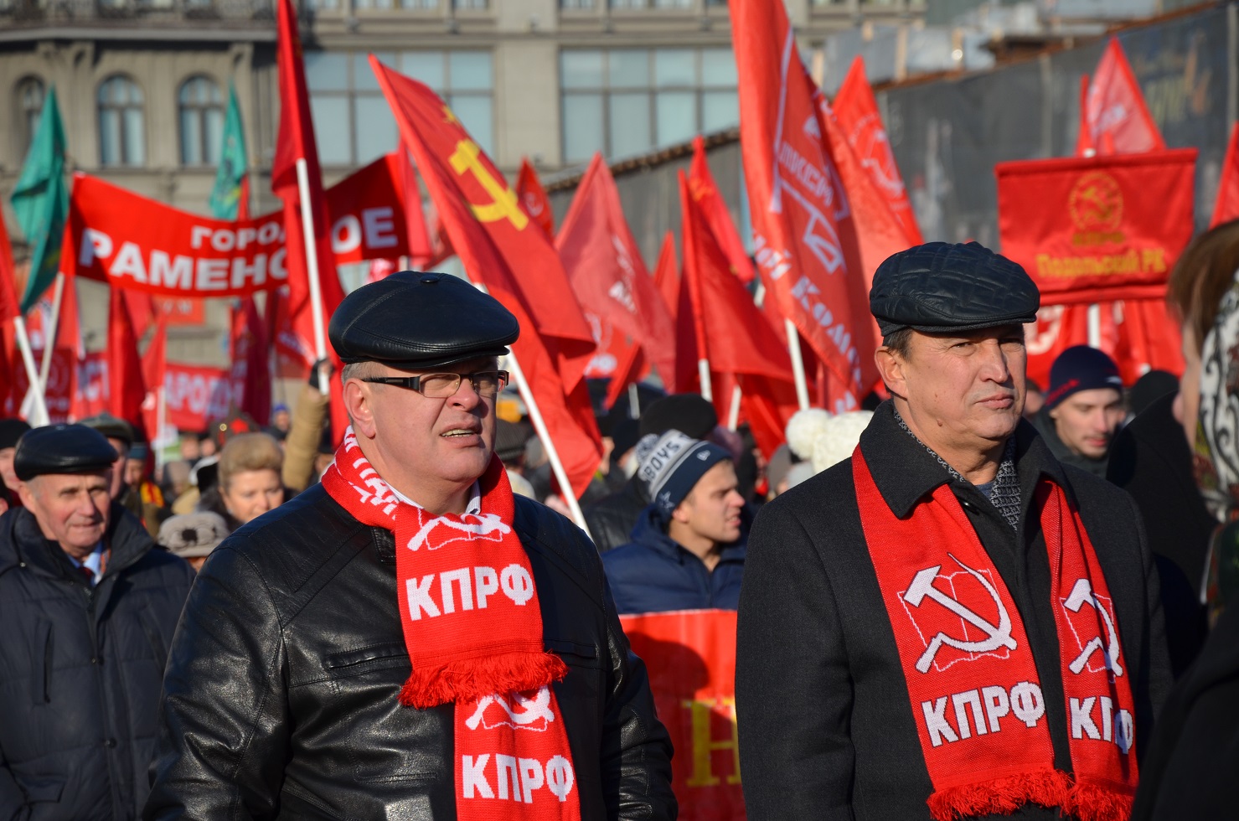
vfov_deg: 8.7
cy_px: 410
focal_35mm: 158
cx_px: 620
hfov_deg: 13.1
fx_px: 5410
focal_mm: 105
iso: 200
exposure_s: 1/800
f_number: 7.1
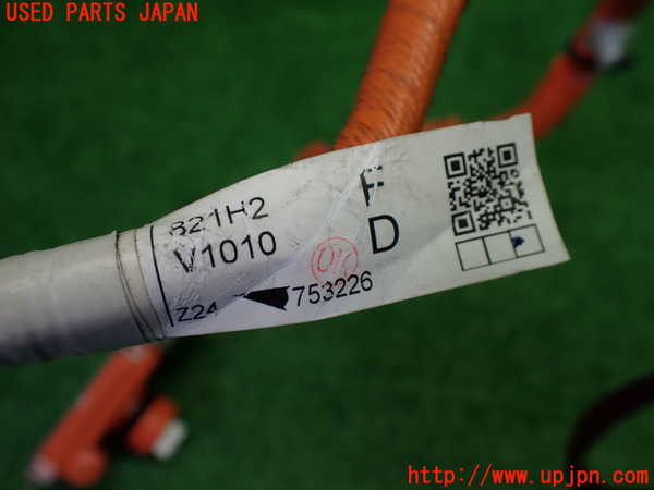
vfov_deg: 46.8
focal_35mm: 30
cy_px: 245
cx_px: 327
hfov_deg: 60.0
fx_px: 567
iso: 160
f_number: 2.3
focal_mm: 5.4
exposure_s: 1/125
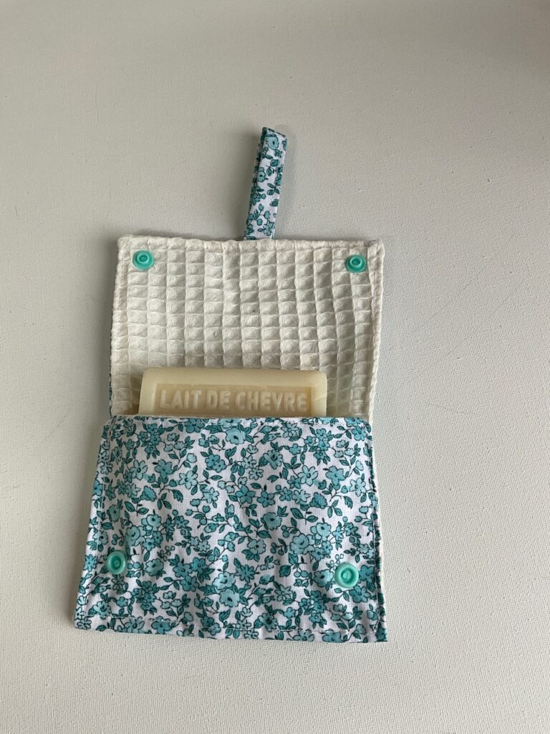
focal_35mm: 29
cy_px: 367
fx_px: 614
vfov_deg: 61.7
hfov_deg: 48.2
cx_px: 275
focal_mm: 3
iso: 25
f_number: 1.8
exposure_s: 1/100
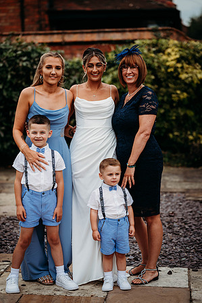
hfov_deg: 16.0
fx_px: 717
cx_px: 101
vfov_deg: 23.9
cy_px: 152
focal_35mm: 85
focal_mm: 85
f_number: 2.2
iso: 100
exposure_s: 1/1600
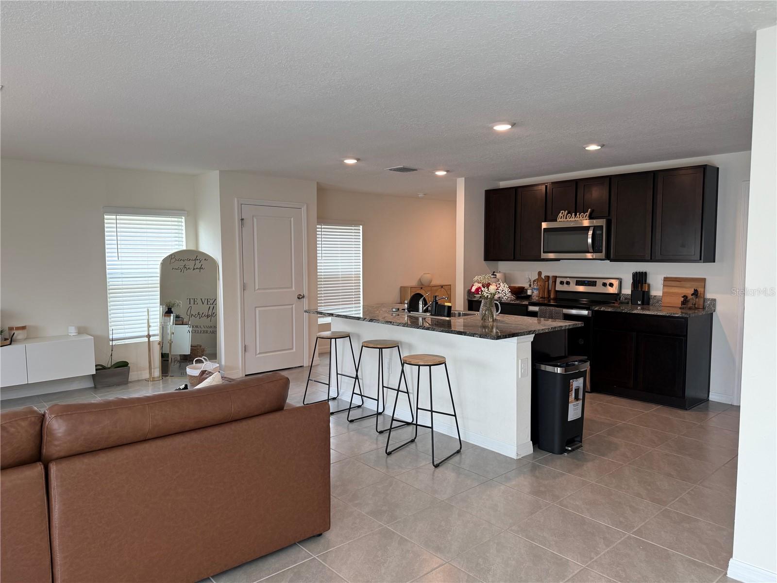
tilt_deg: -3.1
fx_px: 539
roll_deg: +0.1
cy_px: 292
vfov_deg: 56.8
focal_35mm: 24
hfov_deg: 71.6
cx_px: 388
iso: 100
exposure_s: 1/126
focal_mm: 6.76
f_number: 1.78
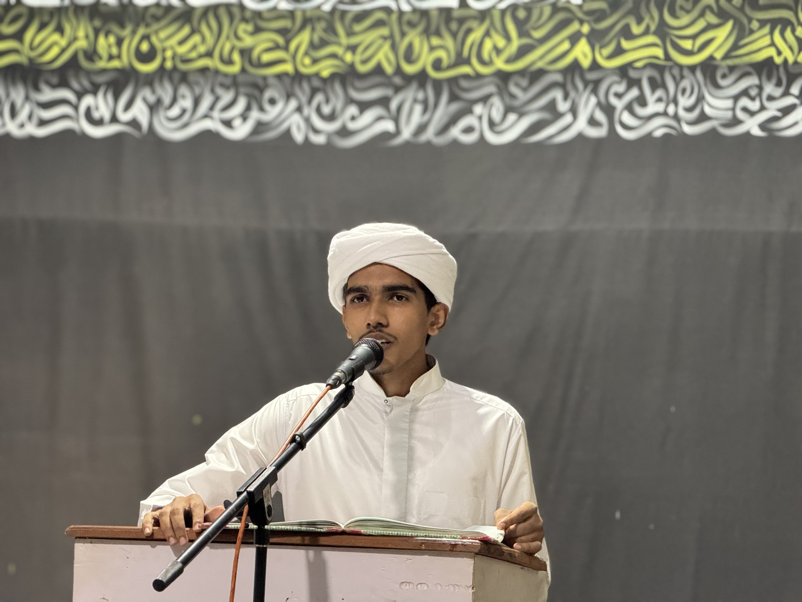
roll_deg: -1.0
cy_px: 301
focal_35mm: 120
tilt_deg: +3.3
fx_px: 2780
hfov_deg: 16.4
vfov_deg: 12.3
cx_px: 401
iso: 640
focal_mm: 15.66
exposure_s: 1/50
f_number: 2.8
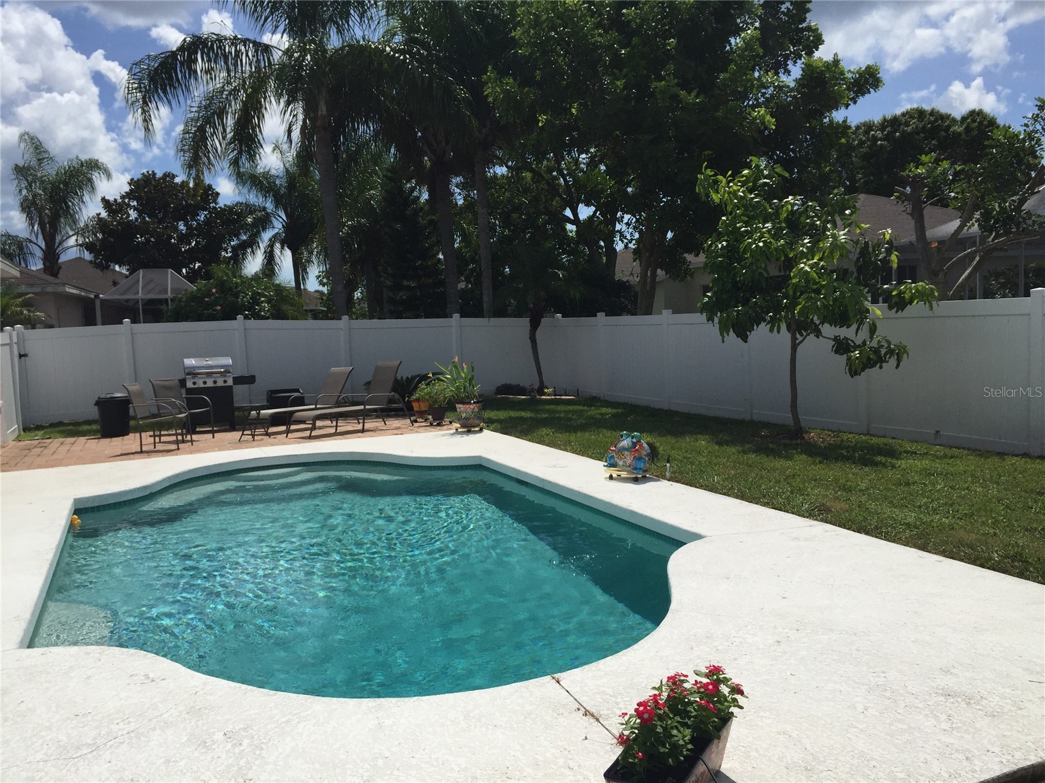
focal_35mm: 29
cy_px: 392
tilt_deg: -5.9
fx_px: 875
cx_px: 522
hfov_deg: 61.7
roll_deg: +1.4
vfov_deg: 48.2
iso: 32
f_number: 2.2
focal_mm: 4.15
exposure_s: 1/5650
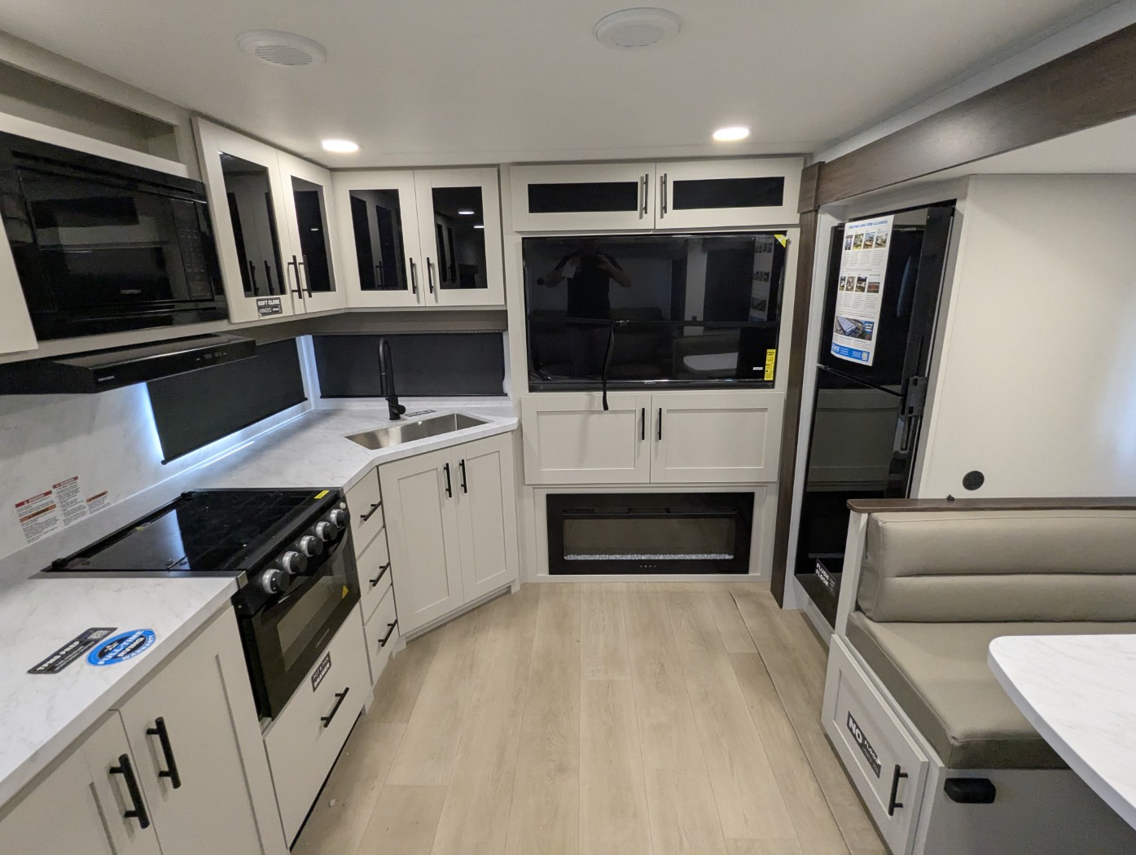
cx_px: 568
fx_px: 526
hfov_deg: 94.4
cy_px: 428
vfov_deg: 78.2
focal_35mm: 16
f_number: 2.2
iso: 353
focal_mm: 2.35
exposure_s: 1/127
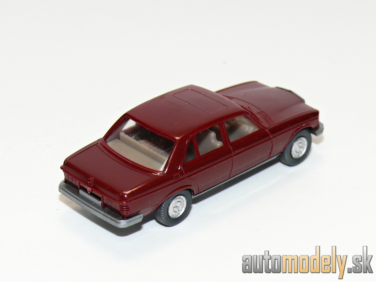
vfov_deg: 11.0
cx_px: 188
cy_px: 141
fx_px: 1466
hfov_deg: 14.6
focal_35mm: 135
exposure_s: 1/30
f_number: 4
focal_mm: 16.1
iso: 100
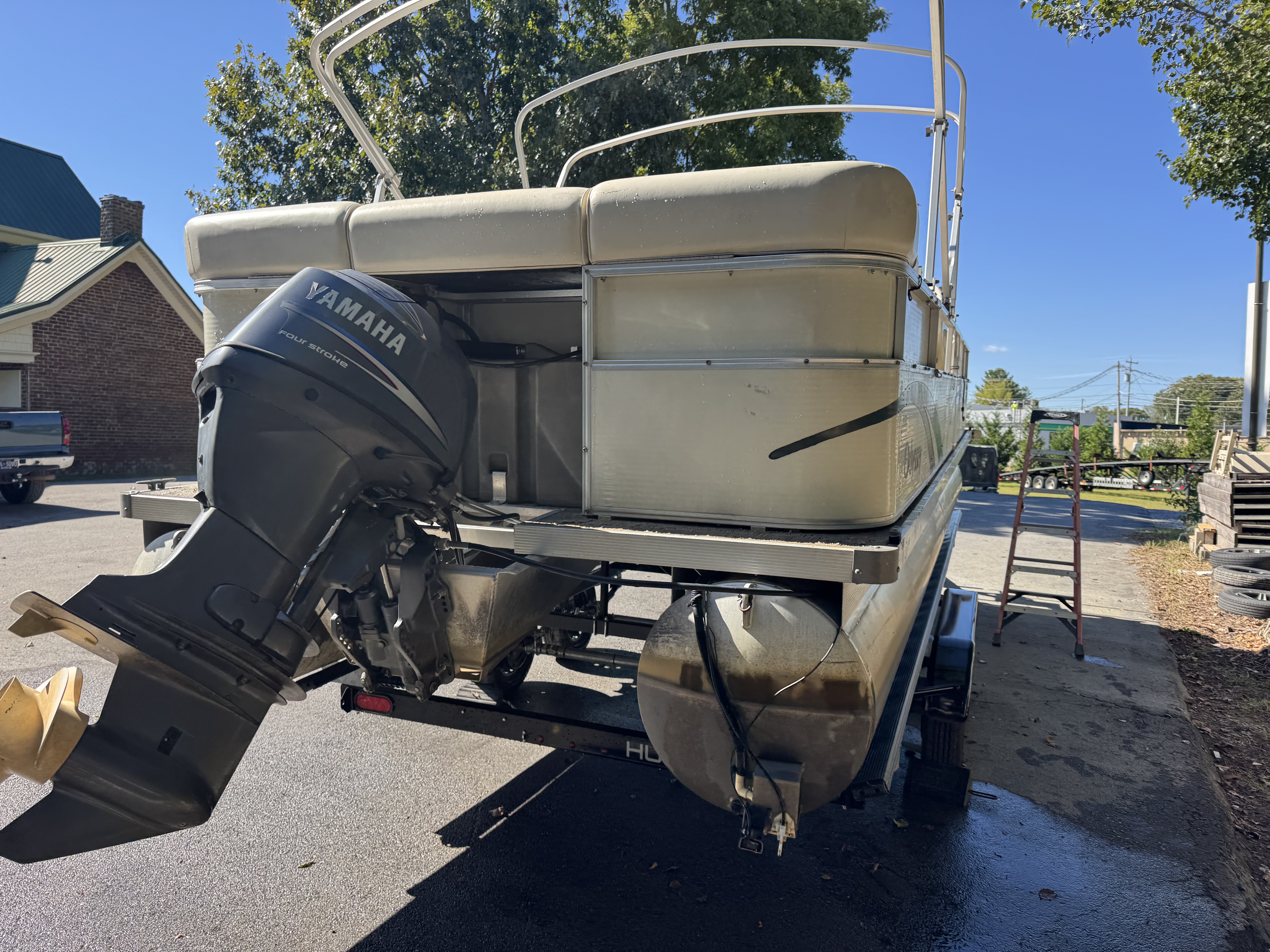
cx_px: 635
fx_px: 881
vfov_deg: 56.8
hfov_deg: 71.6
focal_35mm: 24
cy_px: 476
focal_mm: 6.76
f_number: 1.78
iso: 80
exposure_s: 1/1238
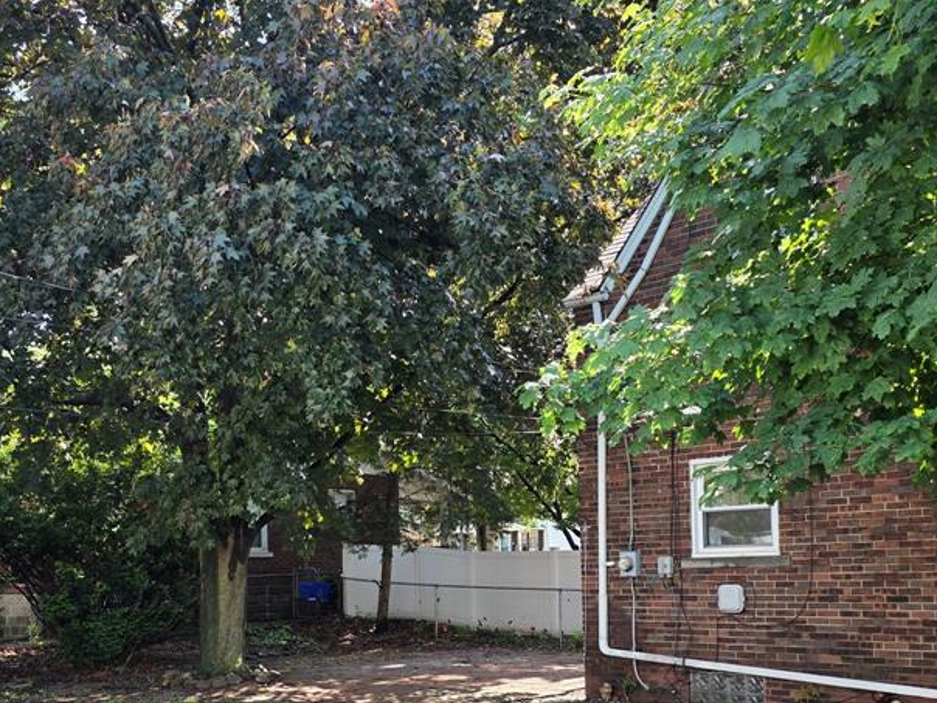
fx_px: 1056
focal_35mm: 39
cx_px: 399
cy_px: 566
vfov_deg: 35.6
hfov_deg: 47.7
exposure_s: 1/359
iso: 50
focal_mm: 6.3
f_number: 1.7
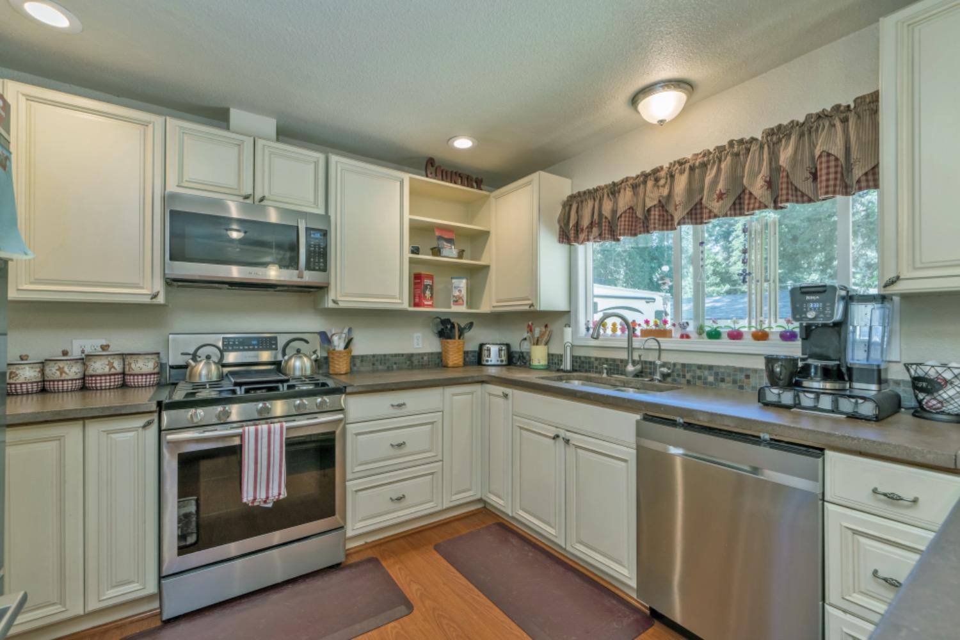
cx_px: 480
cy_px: 320
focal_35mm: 15
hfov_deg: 100.4
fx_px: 400
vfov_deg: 77.3
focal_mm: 15
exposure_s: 1/25
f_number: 6.3
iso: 320
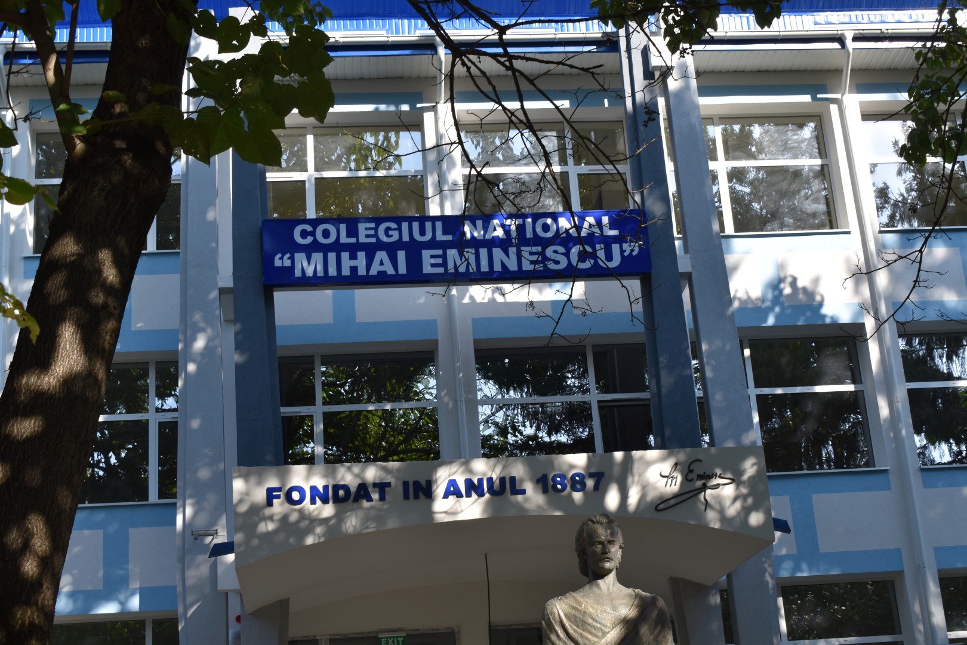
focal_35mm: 57
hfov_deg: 35.1
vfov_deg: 23.8
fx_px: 1531
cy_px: 322
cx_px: 484
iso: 160
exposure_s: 1/250
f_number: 8
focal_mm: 38
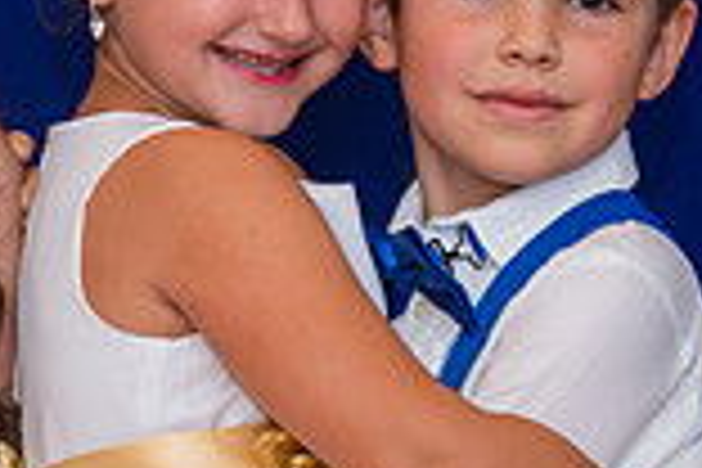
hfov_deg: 5.4
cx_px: -227
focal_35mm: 380
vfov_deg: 3.6
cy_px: 142
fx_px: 7409
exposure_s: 1/200
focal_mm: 70
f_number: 3.5
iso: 320
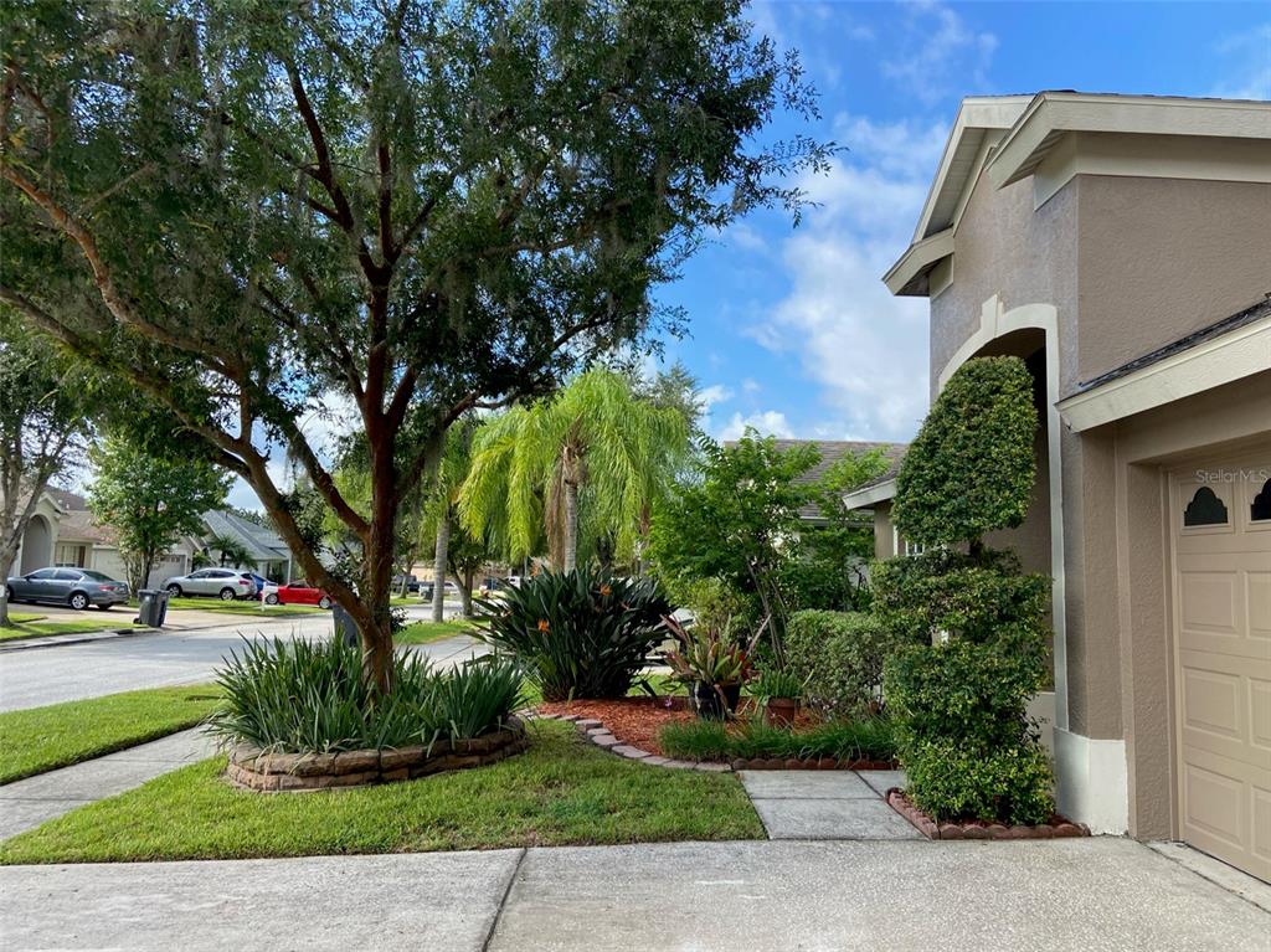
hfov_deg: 67.3
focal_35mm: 26
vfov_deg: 53.0
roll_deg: -1.5
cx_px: 636
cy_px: 476
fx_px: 954
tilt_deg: +5.7
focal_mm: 4.25
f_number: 1.8
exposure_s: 1/912
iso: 32
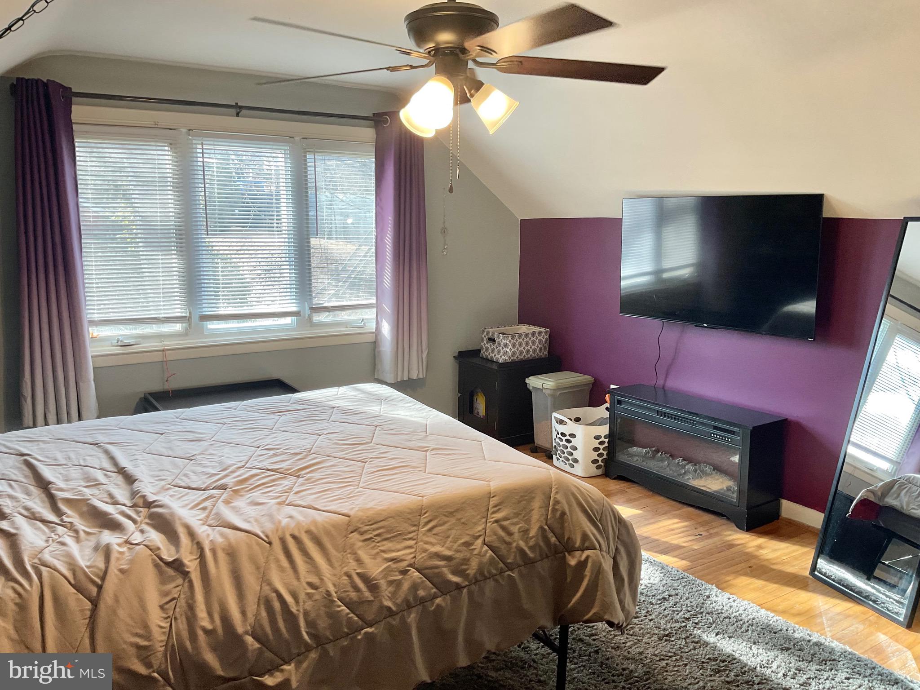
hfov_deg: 61.7
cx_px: 460
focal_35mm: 29
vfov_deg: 48.2
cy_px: 345
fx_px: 771
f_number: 1.8
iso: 40
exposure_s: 1/60
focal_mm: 3
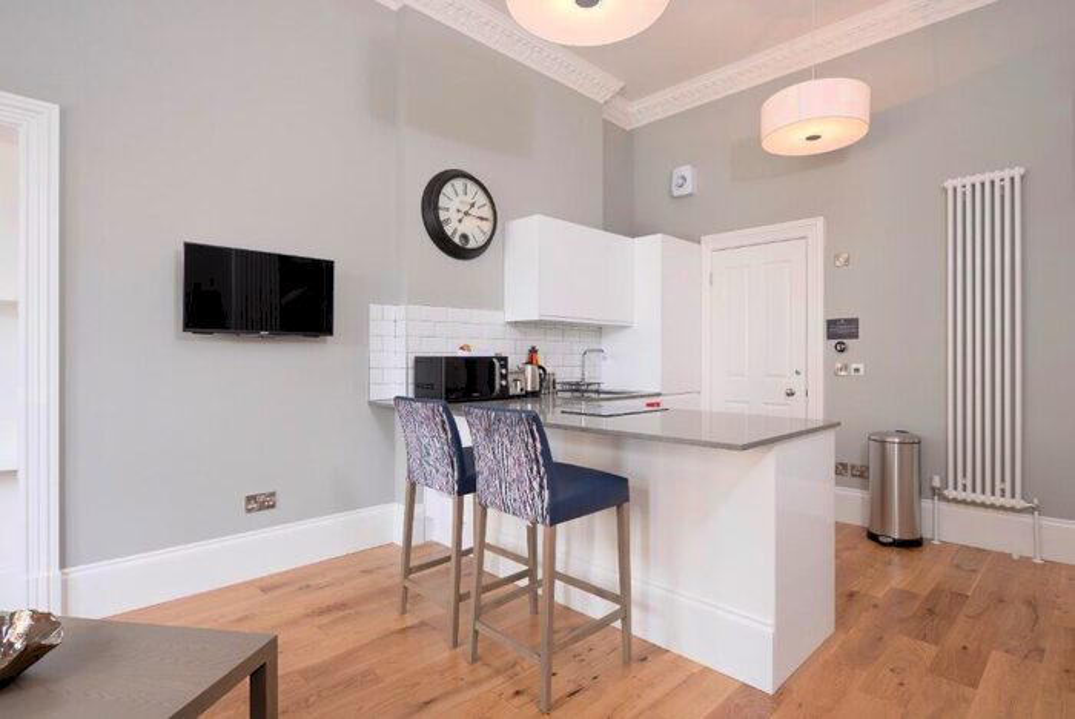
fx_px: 538
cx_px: 538
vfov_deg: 67.5
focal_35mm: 18
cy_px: 360
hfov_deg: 90.0
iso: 400
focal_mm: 18
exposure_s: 1/15
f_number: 8
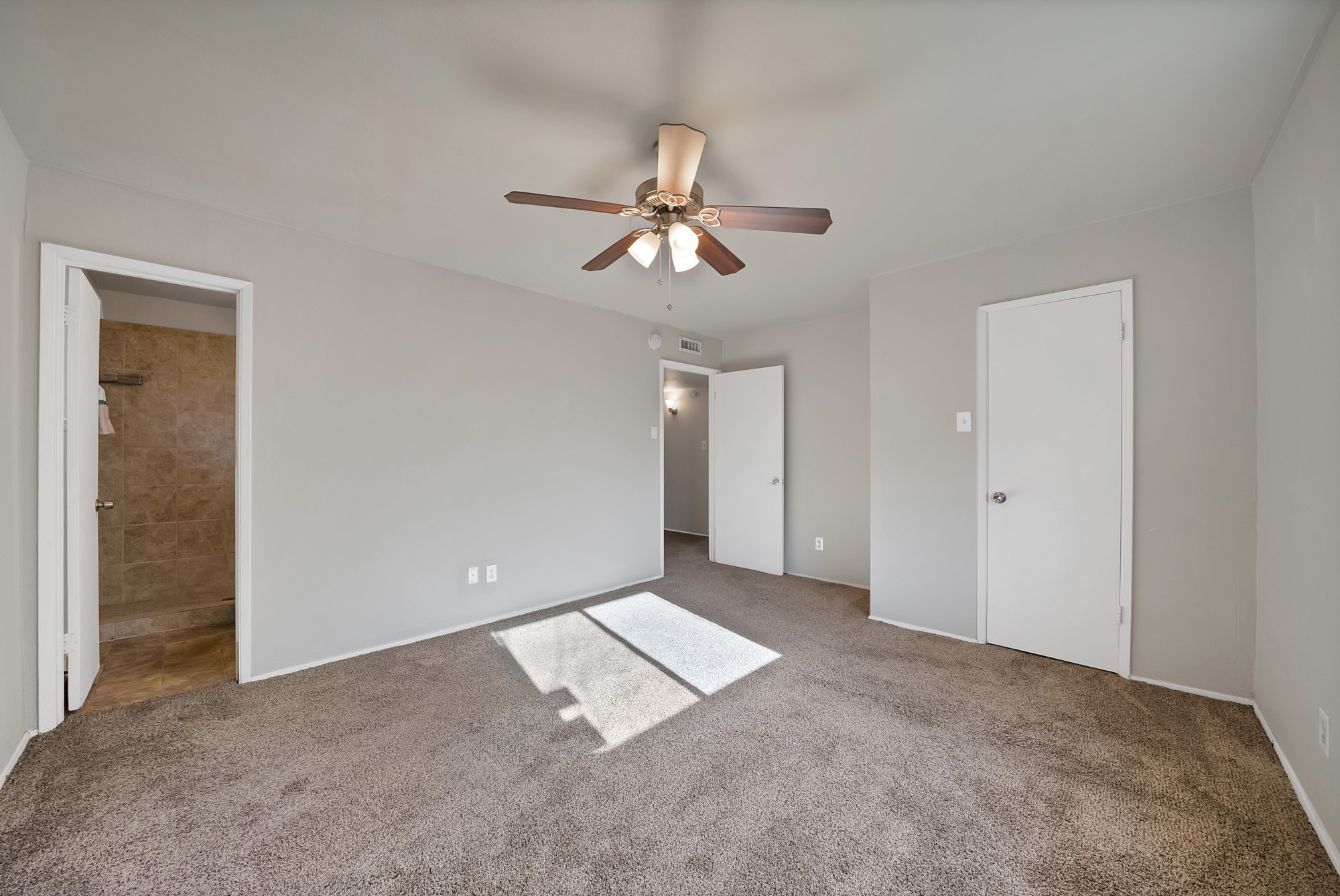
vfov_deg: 90.1
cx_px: 670
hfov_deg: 112.6
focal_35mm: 12
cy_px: 448
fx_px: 447
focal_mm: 12
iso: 500
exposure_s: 1/15
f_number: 9
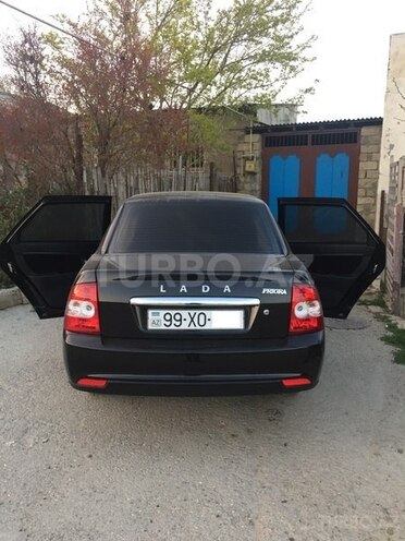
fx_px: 452
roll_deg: +0.4
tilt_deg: -8.1
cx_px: 202
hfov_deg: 48.2
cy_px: 270
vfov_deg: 61.7
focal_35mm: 29
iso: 32
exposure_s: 1/33
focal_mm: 4.15
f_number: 2.2
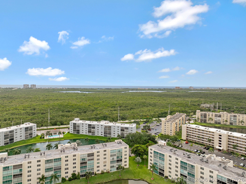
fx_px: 170
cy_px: 92
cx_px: 123
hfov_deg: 71.6
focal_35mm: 24
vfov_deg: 56.8
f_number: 2.8
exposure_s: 1/3200
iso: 140
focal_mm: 12.29
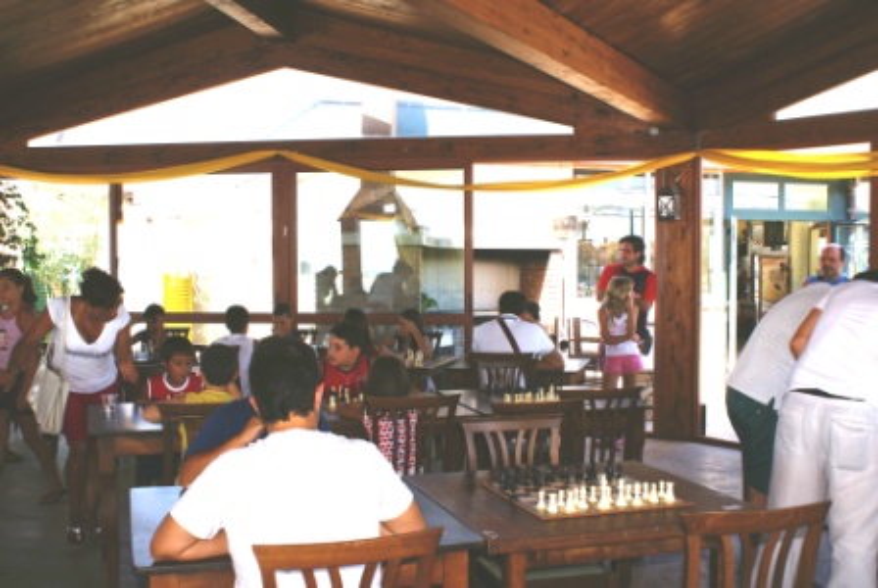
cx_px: 439
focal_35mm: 39
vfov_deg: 34.3
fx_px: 952
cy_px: 294
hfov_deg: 49.5
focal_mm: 26
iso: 100
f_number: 7.1
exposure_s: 1/125
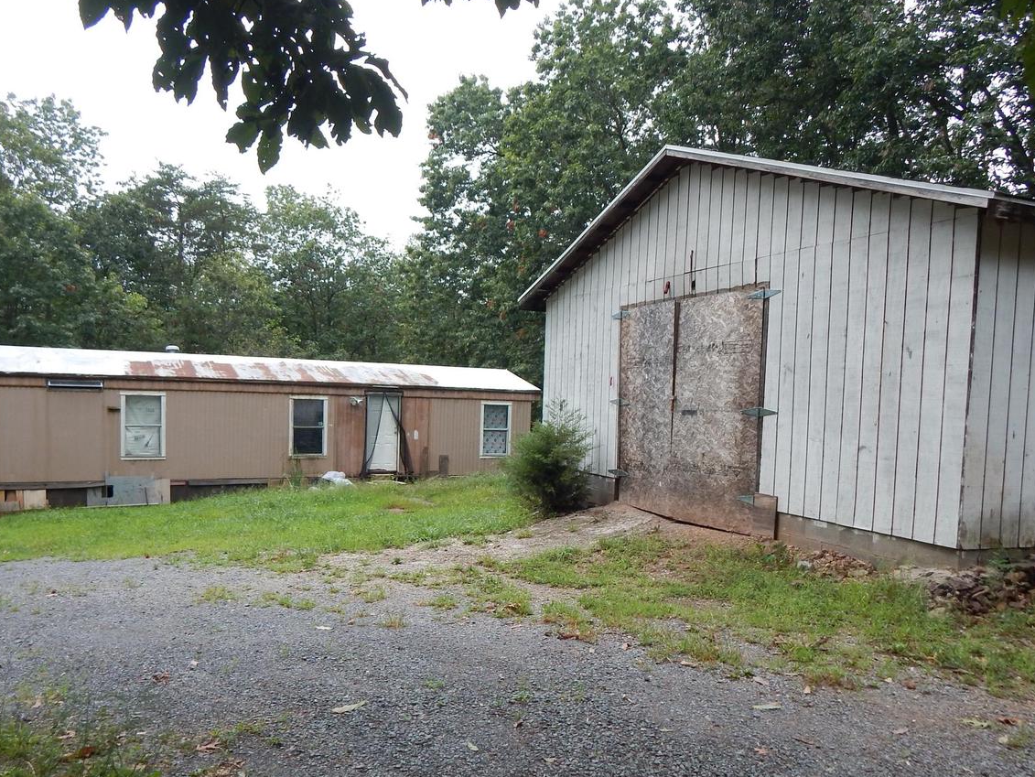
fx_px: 837
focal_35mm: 28
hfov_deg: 63.4
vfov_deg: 49.6
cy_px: 453
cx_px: 491
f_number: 3
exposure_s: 1/640
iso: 125
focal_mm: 4
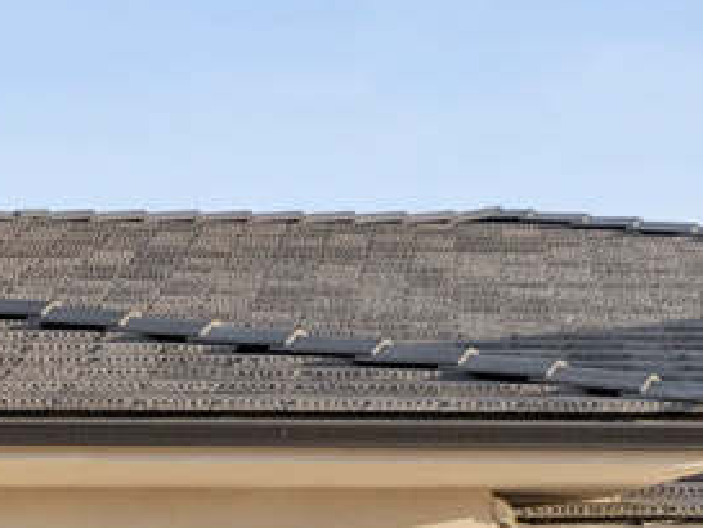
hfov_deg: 10.9
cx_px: -963
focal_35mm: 155
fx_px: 3149
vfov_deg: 9.3
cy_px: 819
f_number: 2.8
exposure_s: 1/180
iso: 100
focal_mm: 8.38
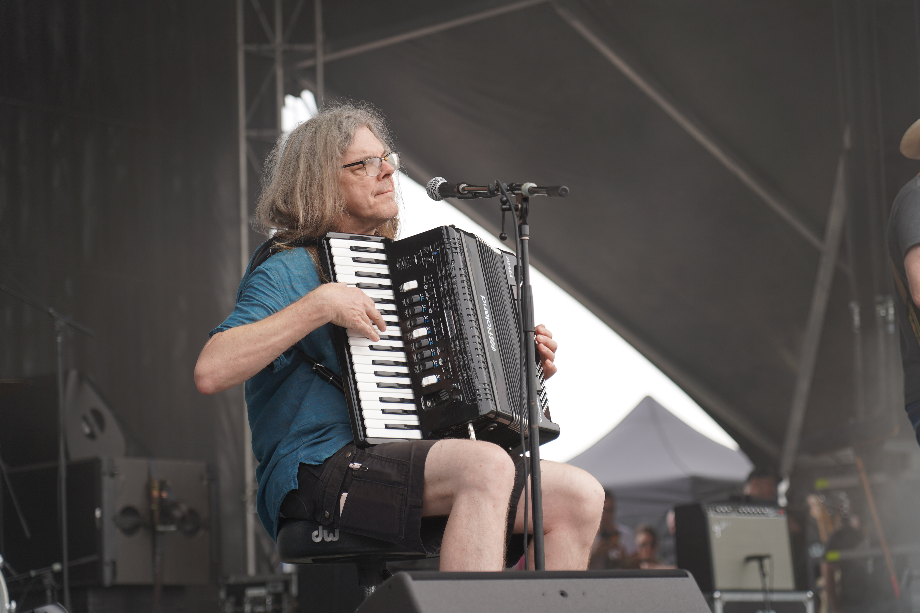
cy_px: 305
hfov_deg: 19.3
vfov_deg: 12.9
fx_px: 2709
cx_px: 464
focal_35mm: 106
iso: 125
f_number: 4
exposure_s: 1/160
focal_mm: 105
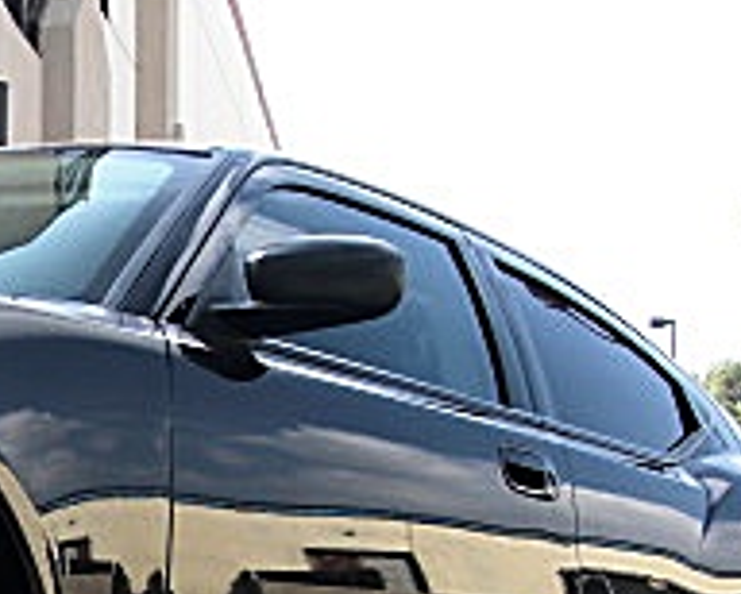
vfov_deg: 13.1
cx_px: -228
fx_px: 2569
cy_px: 494
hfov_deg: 15.6
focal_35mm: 117
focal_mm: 6.3
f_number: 2.8
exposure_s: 1/250
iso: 50
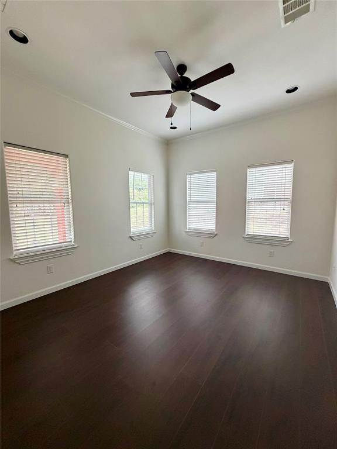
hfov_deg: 85.7
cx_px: 168
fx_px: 182
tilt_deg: -5.1
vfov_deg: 102.1
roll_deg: +0.8
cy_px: 224
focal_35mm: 14
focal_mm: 2.22
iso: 500
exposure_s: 1/60
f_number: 2.2
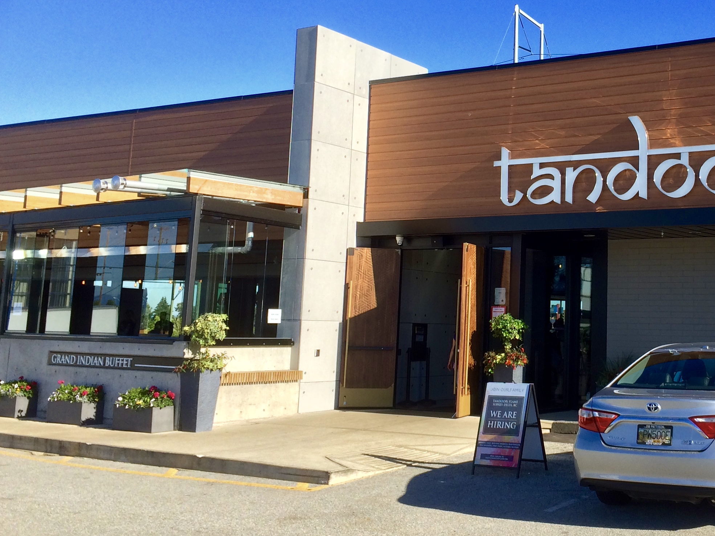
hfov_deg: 38.2
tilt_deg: +8.5
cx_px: 569
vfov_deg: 30.0
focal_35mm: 48
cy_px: 176
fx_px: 991
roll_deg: -1.0
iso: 32
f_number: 2.2
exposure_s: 1/1282
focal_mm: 4.15
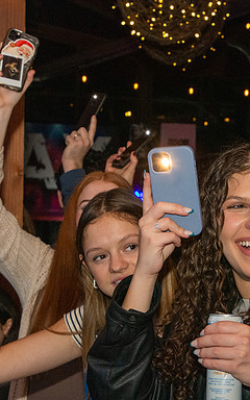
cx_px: 150
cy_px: 201
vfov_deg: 15.6
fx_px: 1461
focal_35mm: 134
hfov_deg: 9.8
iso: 4000
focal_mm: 58
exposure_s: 1/160
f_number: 9
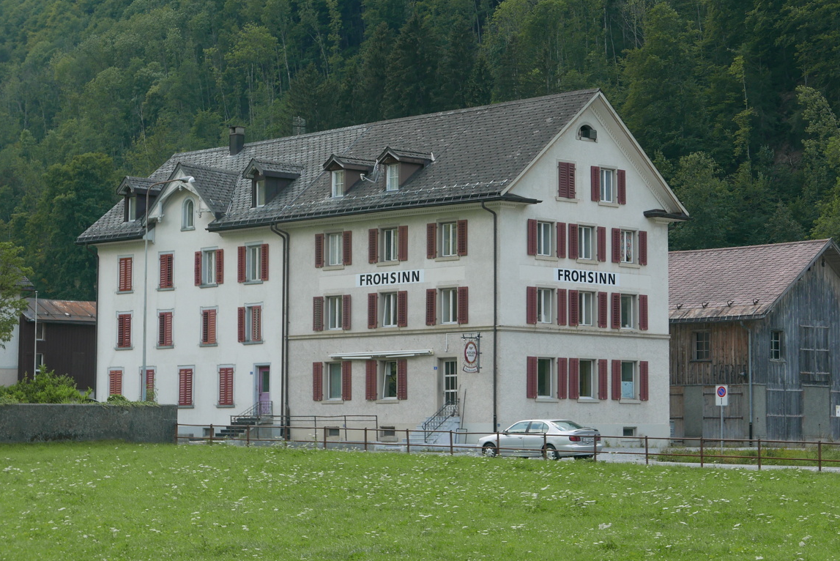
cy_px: 276
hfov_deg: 21.4
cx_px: 417
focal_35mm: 95
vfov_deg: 14.4
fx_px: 2218
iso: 200
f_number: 5.6
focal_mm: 34
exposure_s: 1/200
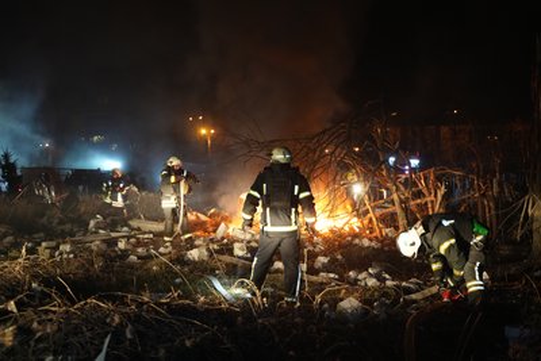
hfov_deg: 44.5
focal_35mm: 44
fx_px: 661
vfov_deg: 30.5
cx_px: 270
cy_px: 180
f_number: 2.8
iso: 4000
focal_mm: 44
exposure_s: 1/50
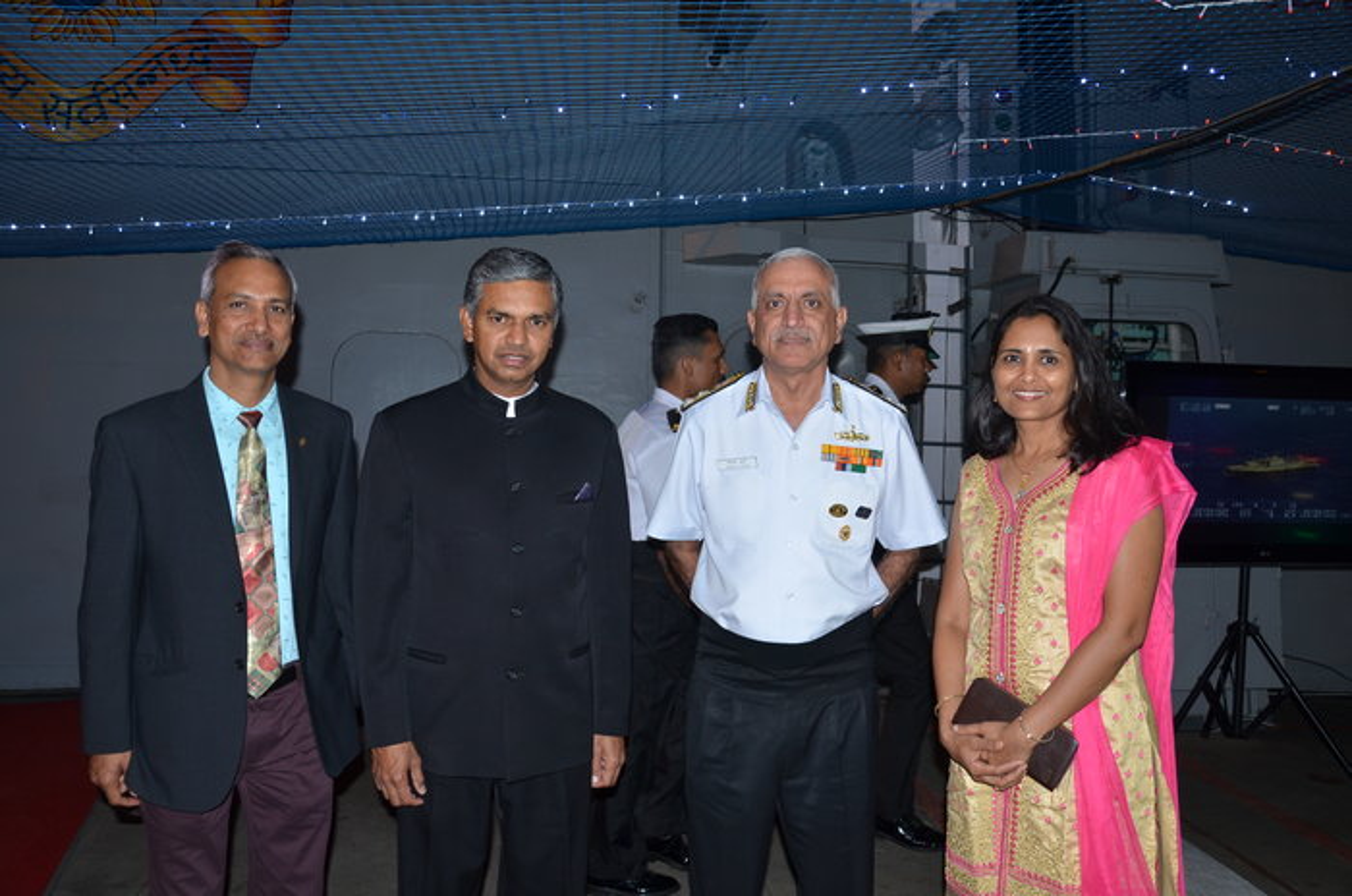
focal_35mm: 32
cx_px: 676
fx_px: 1181
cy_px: 448
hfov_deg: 59.6
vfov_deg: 41.6
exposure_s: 1/40
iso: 200
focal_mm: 21
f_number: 4
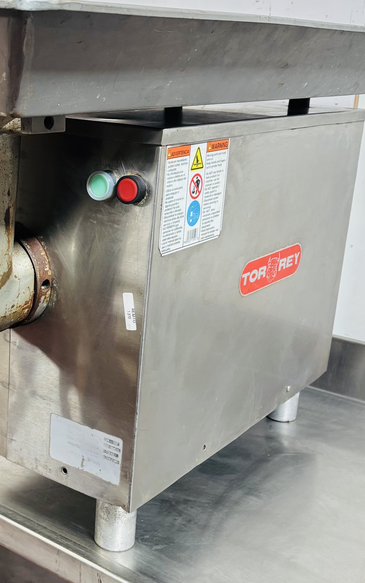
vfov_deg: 40.3
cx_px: 44
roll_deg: -1.9
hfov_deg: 25.1
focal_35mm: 50
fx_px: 796
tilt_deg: -15.5
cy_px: 290
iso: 125
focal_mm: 5.96
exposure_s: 1/100
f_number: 1.6
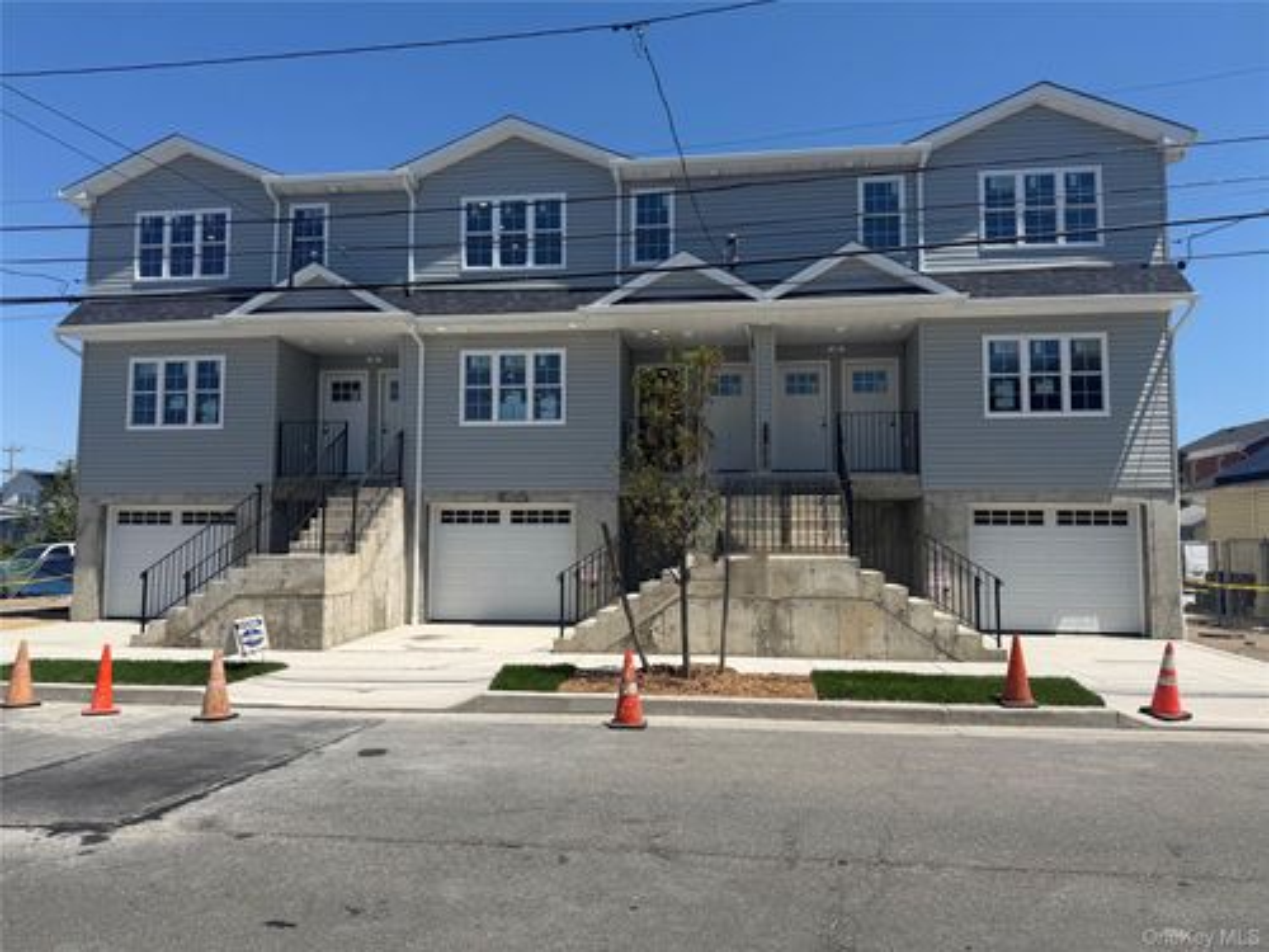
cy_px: 476
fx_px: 880
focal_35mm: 24
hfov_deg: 71.6
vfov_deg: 56.8
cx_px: 634
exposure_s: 1/5714
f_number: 1.78
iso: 80
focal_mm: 6.76
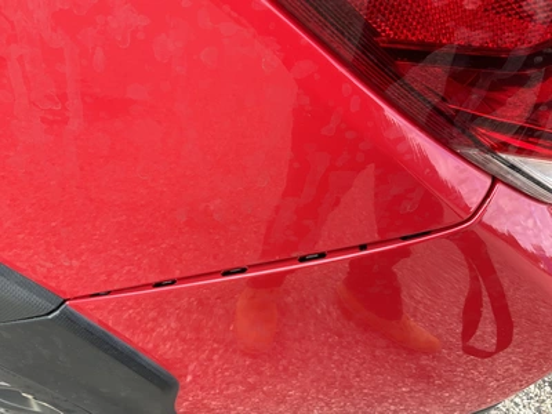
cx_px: 276
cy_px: 207
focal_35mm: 29
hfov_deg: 61.7
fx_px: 462
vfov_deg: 48.2
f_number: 1.8
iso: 20
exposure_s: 1/174
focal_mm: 3
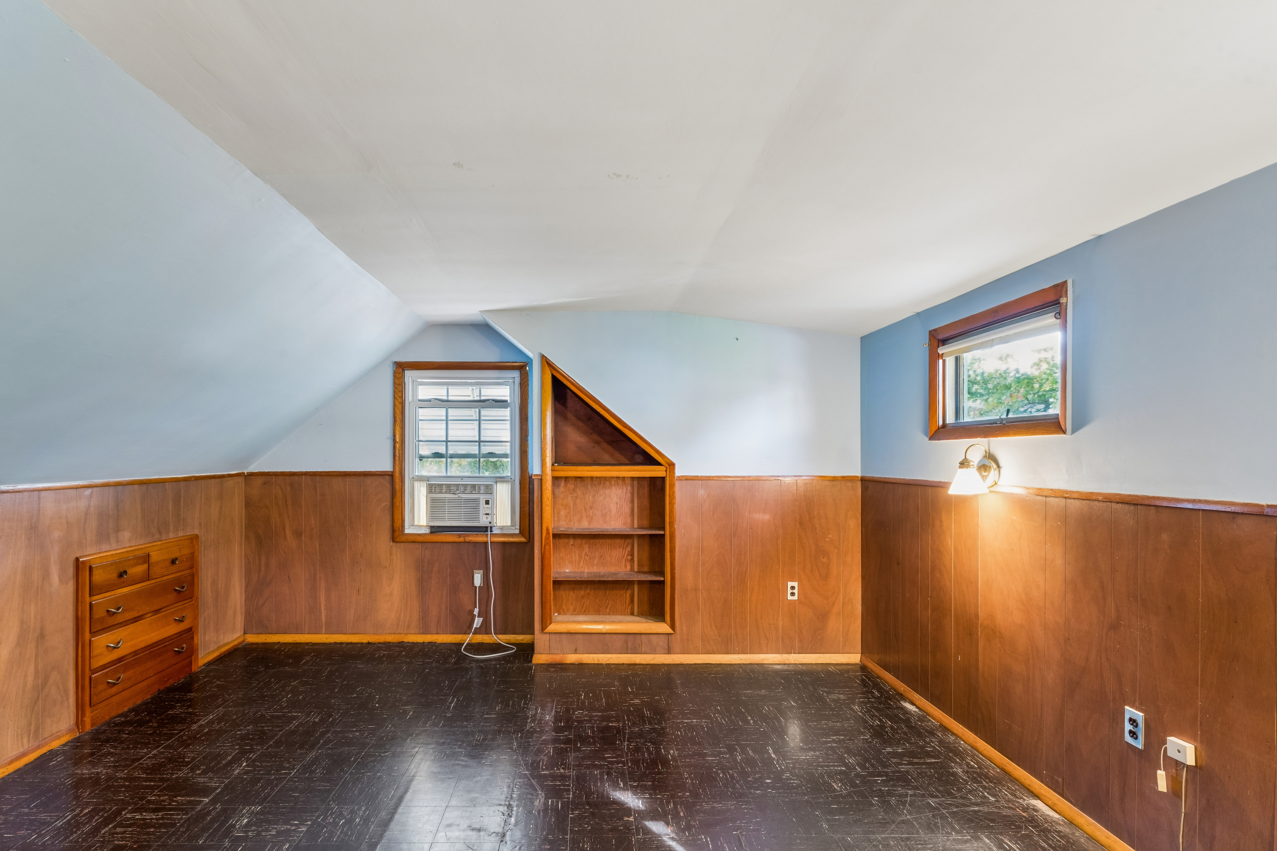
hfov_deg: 93.7
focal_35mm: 17
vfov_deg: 70.8
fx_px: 598
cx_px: 611
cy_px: 451
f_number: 13
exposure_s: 1.3
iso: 400
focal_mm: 15.8
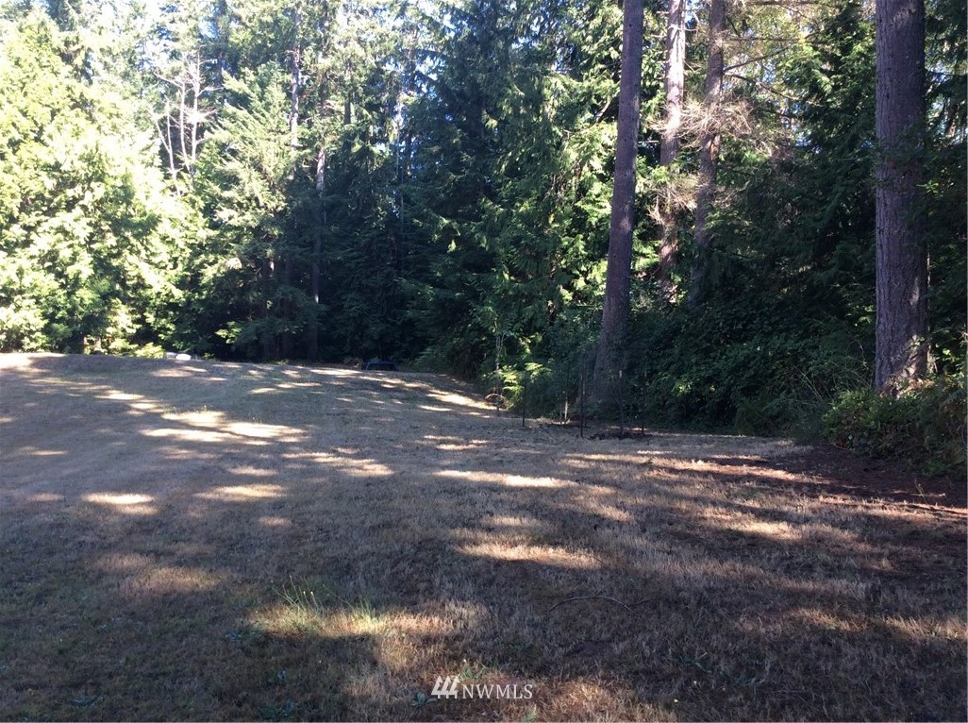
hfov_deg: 56.9
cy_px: 362
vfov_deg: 44.0
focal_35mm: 32
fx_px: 893
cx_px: 484
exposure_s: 1/120
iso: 32
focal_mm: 3.3
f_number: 2.4
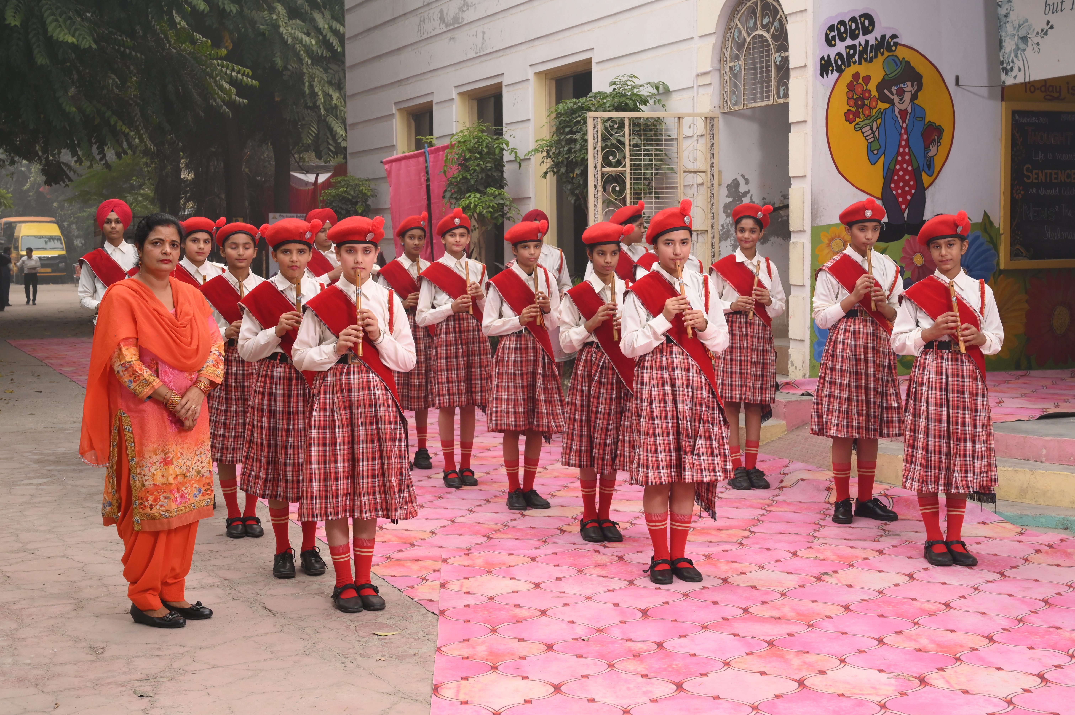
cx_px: 538
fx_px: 1462
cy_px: 358
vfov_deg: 27.5
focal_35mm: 49
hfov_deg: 40.4
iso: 1000
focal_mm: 49
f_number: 9
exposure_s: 1/160
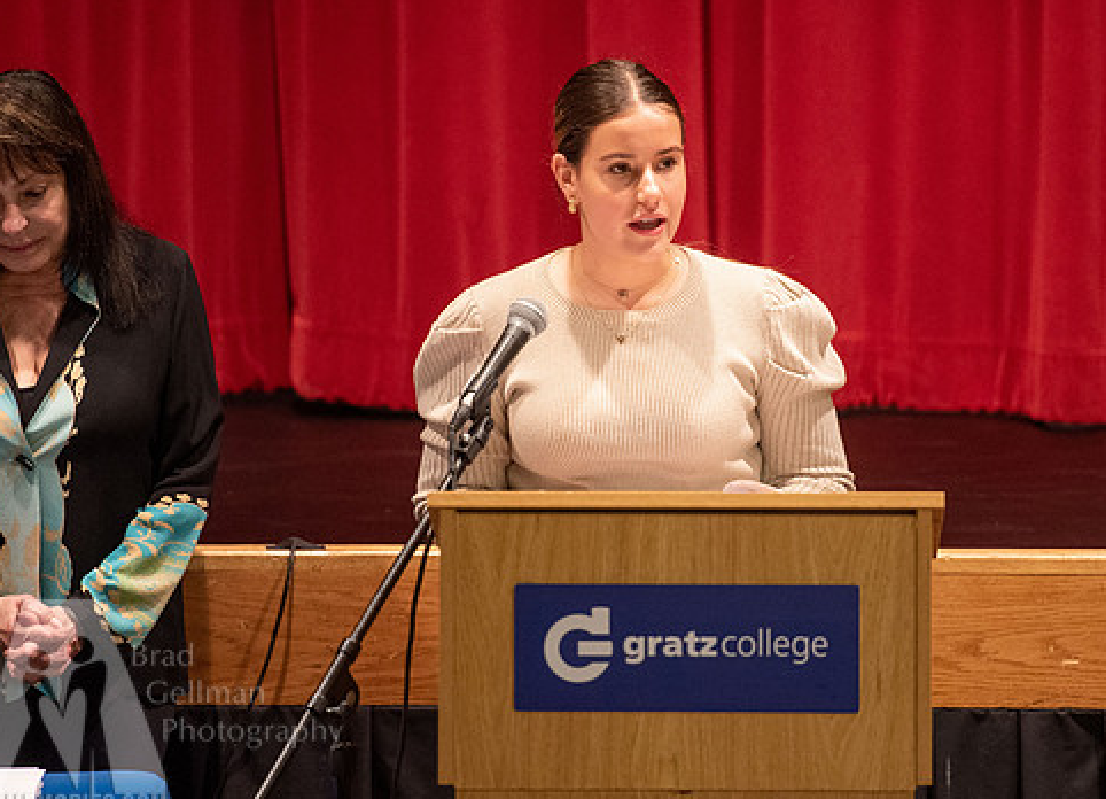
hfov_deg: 6.7
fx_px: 9426
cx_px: 671
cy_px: 320
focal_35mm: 299
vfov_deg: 4.9
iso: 2500
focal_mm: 200
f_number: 2.8
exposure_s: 1/80
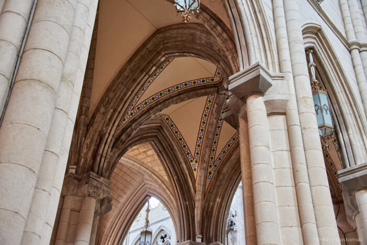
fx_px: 489
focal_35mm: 48
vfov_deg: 28.1
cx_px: 184
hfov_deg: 41.1
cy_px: 122
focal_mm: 48
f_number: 5.6
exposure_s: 1/40
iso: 5000
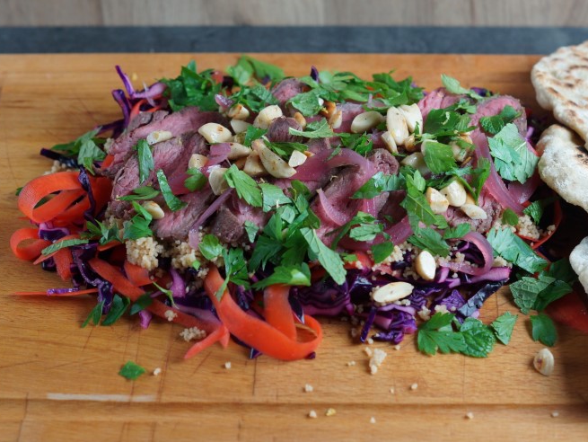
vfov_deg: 16.8
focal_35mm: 88
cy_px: 239
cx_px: 346
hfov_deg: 22.2
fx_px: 1496
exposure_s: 1/80
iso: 320
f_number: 4
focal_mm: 50
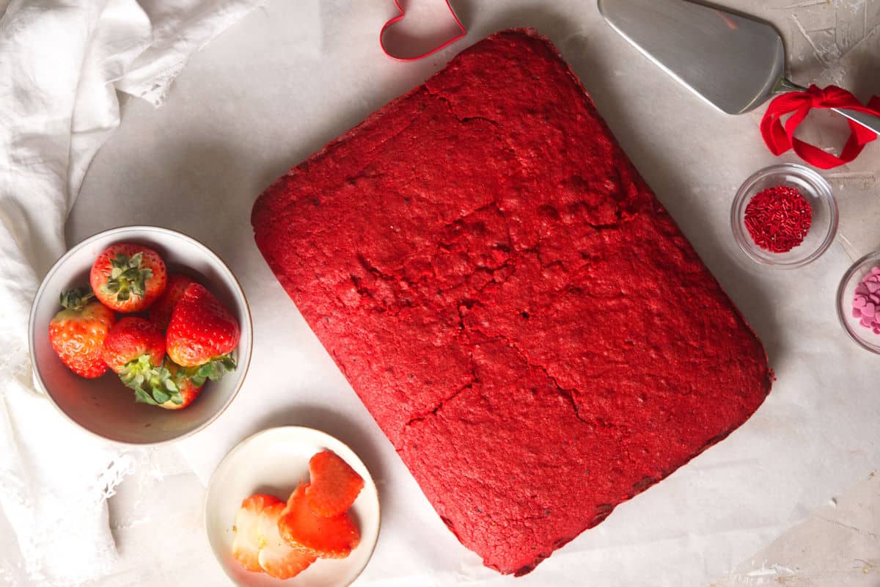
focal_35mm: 66
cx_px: 440
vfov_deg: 20.6
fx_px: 1613
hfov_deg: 30.5
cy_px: 294
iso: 100
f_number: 5.6
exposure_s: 1/100
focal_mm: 44
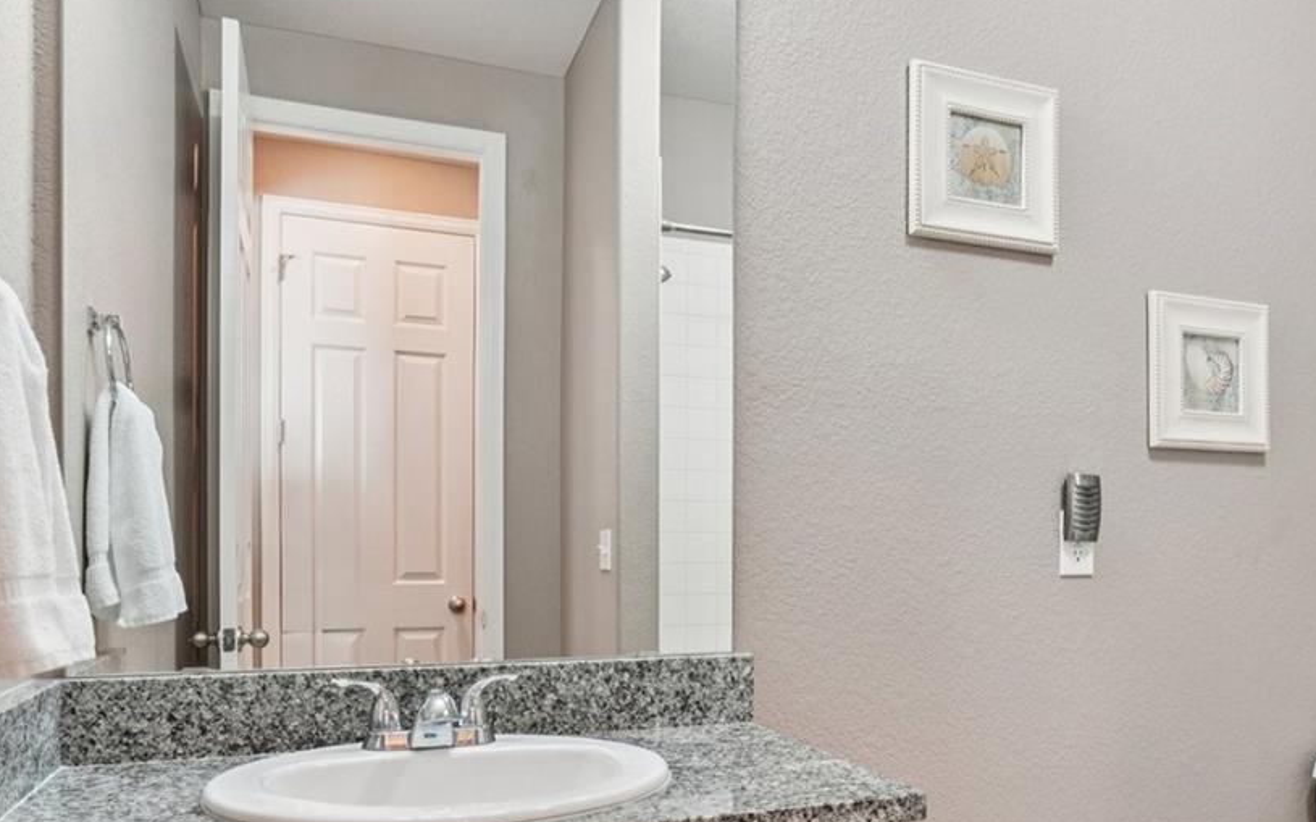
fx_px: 1076
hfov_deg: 60.7
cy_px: 565
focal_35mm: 30
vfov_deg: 41.1
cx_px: 922
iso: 400
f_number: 8
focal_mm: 10
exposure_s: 1/13
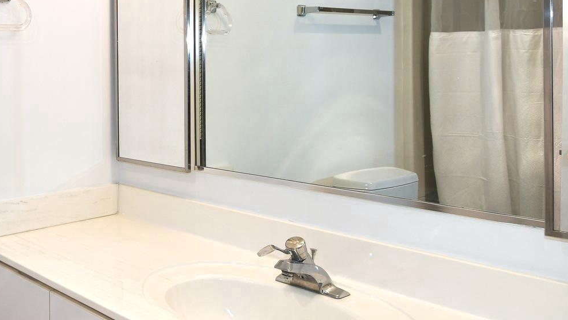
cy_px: 73
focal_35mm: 39
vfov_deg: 29.9
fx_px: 587
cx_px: 11
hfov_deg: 44.6
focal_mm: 12
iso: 200
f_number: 5
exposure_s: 1/100
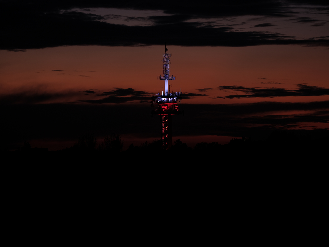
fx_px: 1882
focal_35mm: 198
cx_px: 164
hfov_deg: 10.0
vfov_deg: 7.5
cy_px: 124
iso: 100
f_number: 4
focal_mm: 250
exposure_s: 1/5
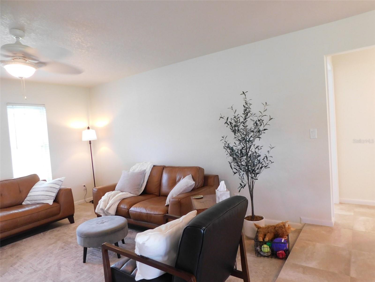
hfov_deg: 73.9
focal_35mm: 23
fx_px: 249
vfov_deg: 58.9
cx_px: 188
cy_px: 141
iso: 320
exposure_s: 1/30
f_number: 3
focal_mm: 4
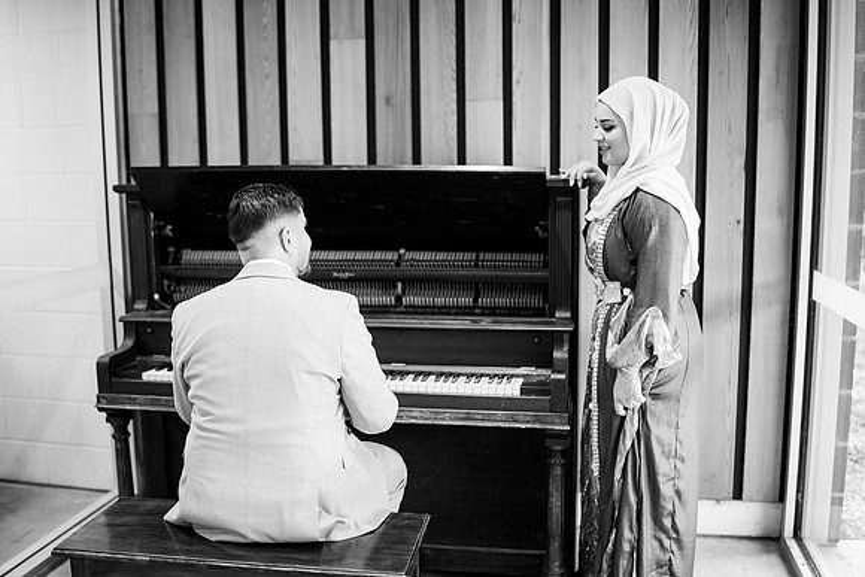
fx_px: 841
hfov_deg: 54.4
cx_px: 432
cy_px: 288
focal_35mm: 35
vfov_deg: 37.9
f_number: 1.2
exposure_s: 1/125
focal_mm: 35
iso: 200
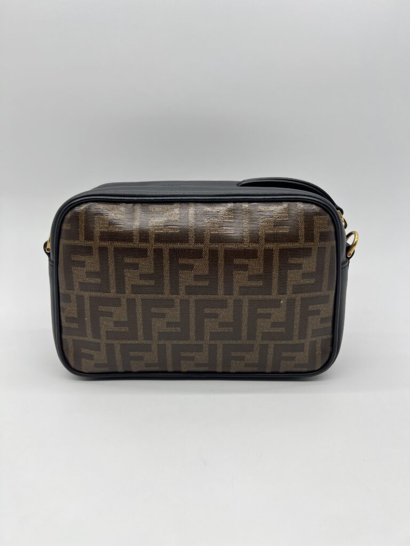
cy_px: 273
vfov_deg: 67.3
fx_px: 411
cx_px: 205
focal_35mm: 26
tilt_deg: -14.6
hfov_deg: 53.1
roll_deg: -0.6
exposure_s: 1/259
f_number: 1.5
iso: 40
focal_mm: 5.7
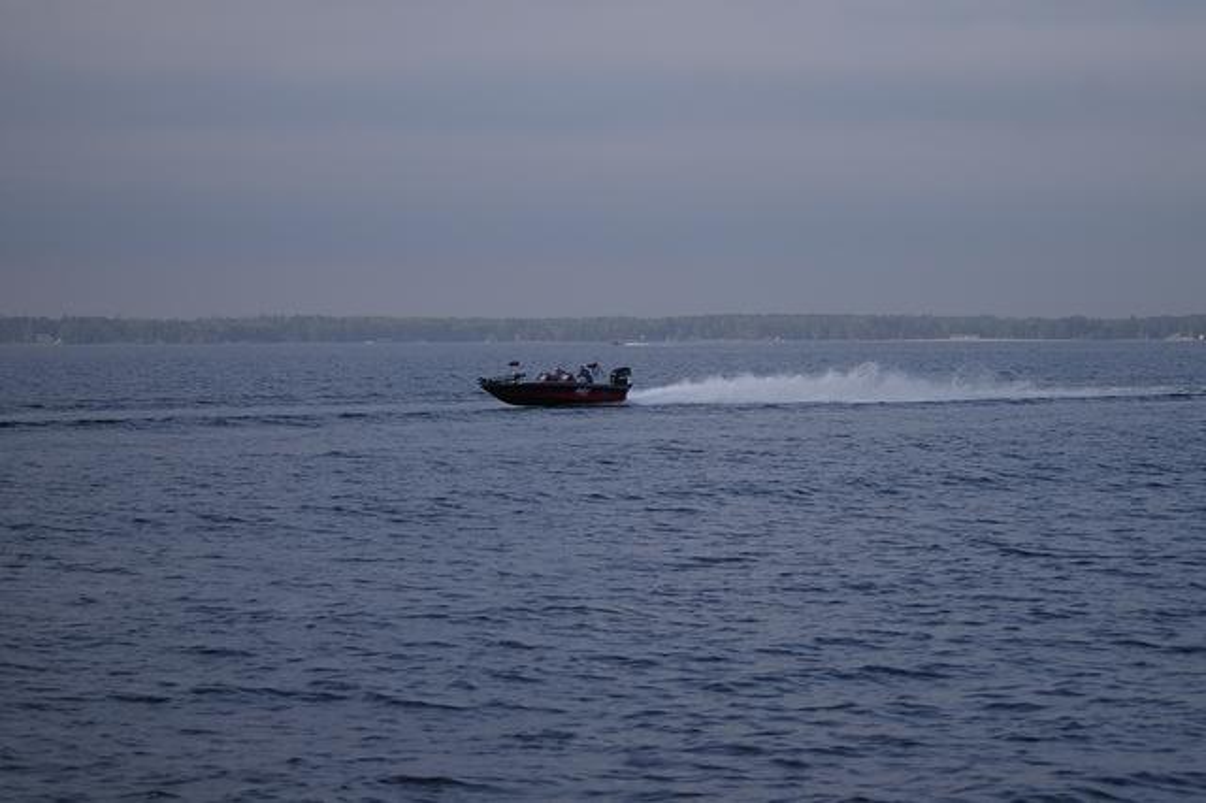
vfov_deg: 13.0
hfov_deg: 19.5
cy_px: 402
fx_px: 3516
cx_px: 603
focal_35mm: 105
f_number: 4
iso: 400
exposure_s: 1/1500
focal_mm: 70
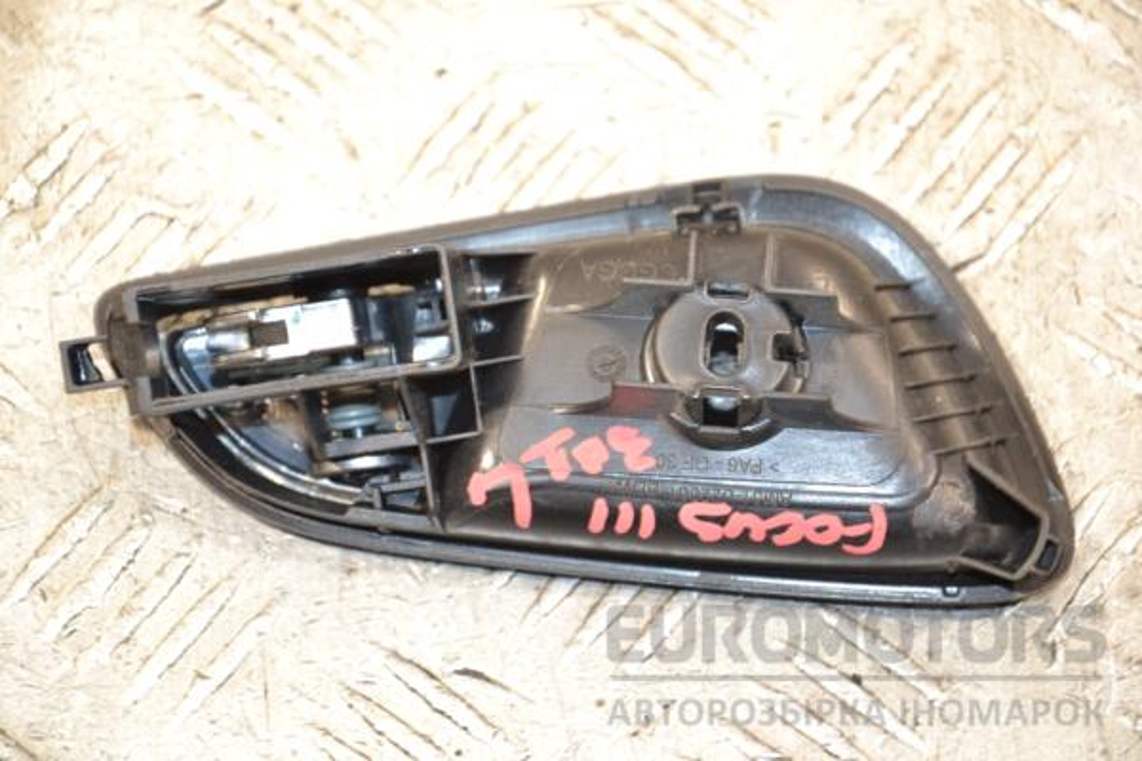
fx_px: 4377
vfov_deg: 9.9
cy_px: 380
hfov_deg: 14.9
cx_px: 571
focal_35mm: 138
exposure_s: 1/60
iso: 800
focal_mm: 92
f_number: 5.6
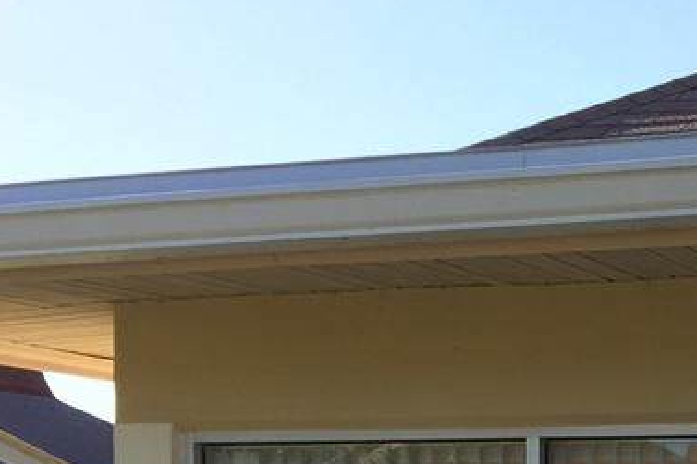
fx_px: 1587
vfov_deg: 15.7
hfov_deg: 22.9
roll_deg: -1.4
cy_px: 630
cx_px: 823
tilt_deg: -2.6
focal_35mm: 82
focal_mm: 4.15
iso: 32
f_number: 2.2
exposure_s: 1/648
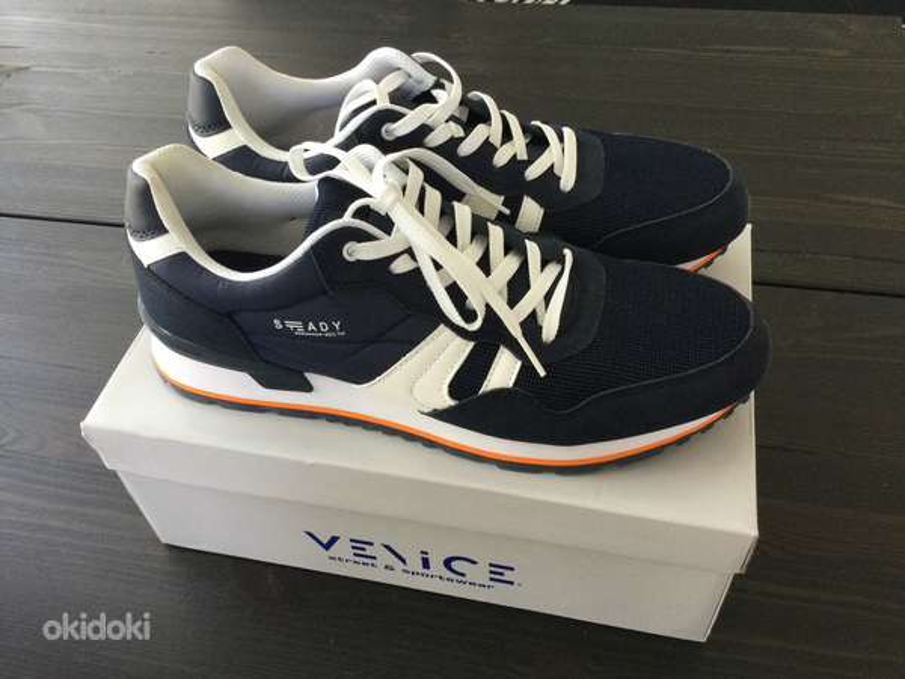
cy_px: 340
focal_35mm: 31
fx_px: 810
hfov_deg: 58.4
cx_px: 452
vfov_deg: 45.4
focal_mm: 3.3
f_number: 2.4
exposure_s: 1/33
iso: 100
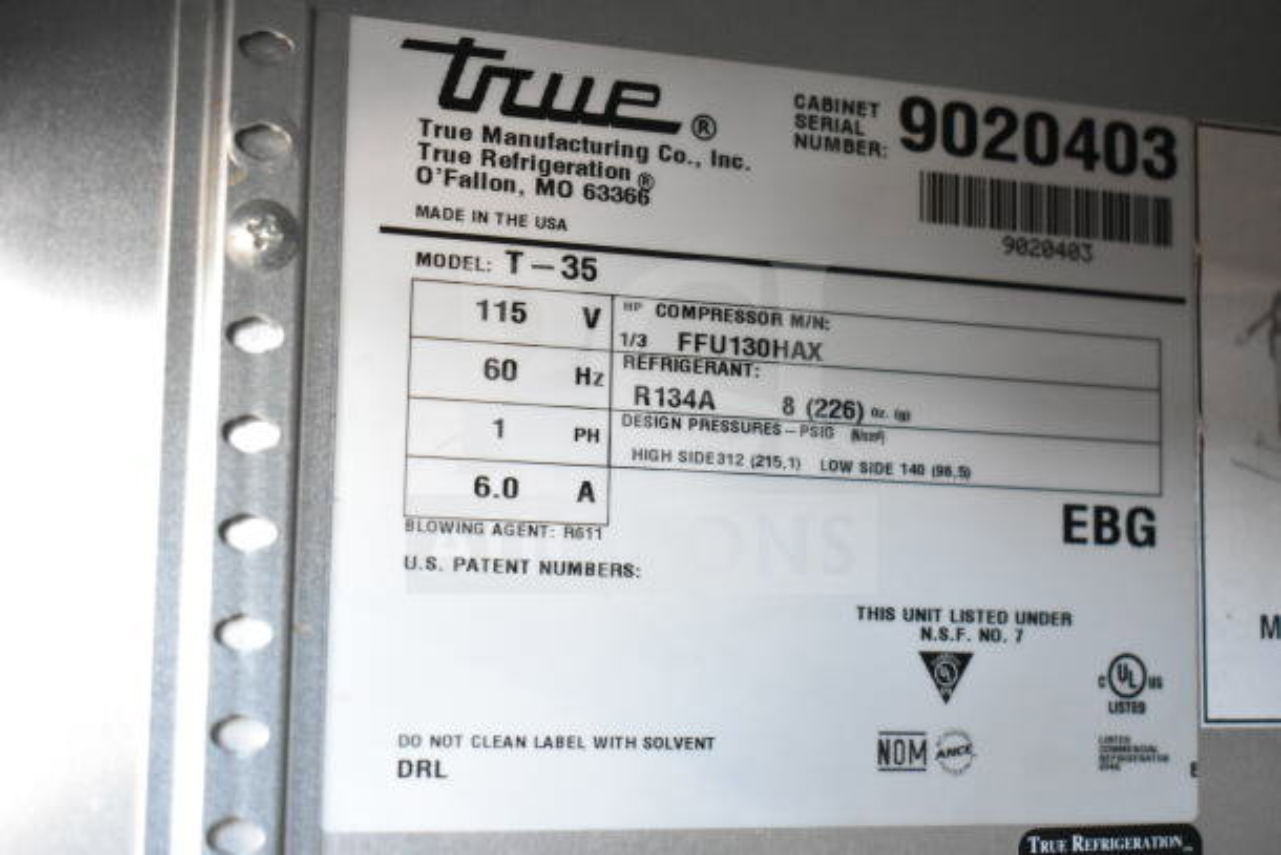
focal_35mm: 57
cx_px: 640
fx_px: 2029
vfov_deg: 23.8
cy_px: 428
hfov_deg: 35.0
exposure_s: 1/60
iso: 4500
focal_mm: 38
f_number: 4.8
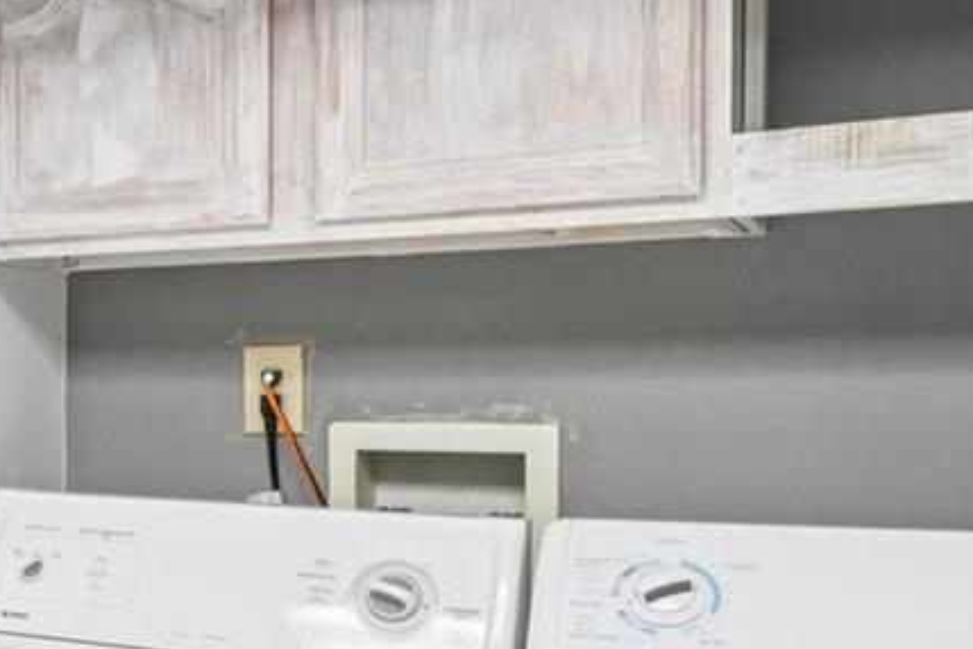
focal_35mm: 56
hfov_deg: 29.1
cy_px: 406
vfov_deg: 24.1
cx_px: -284
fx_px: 1513
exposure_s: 1/5
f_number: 8
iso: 800
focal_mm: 10
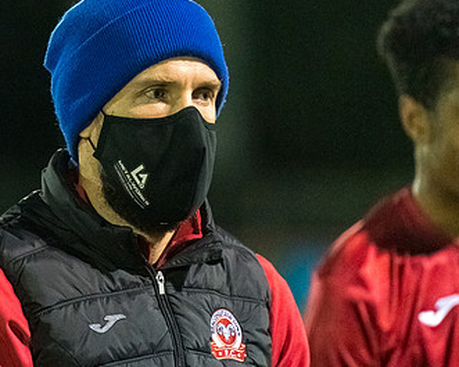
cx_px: 66
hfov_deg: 4.3
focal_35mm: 445
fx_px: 6047
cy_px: 132
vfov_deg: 3.5
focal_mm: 200
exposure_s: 1/1000
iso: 6400
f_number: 2.8
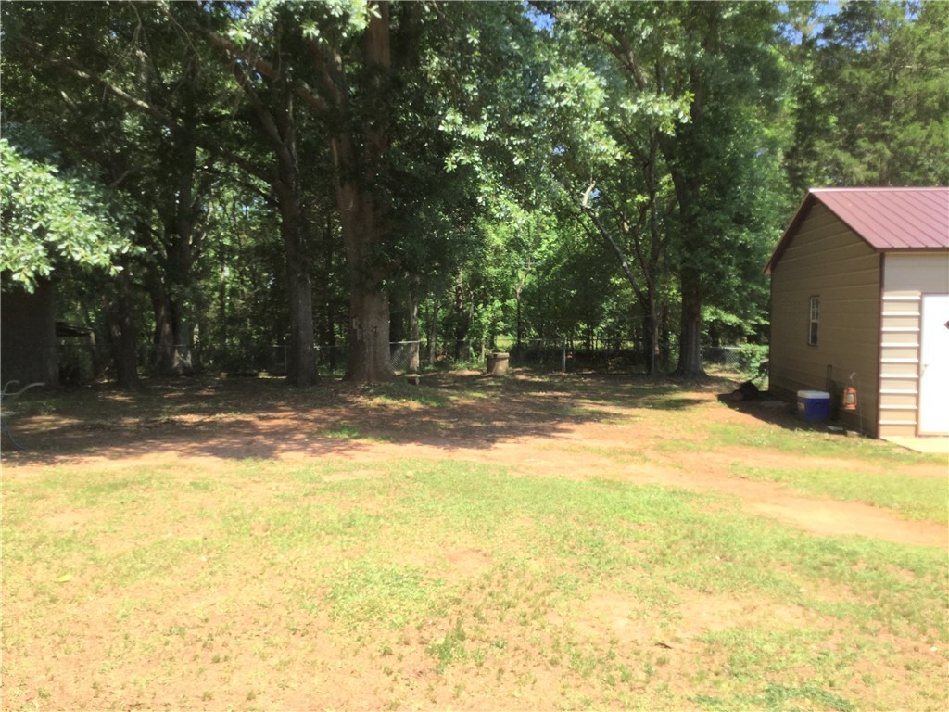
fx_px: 850
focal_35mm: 31
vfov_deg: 45.4
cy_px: 356
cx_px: 474
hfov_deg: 58.4
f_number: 2.4
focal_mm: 3.3
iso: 25
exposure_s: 1/450
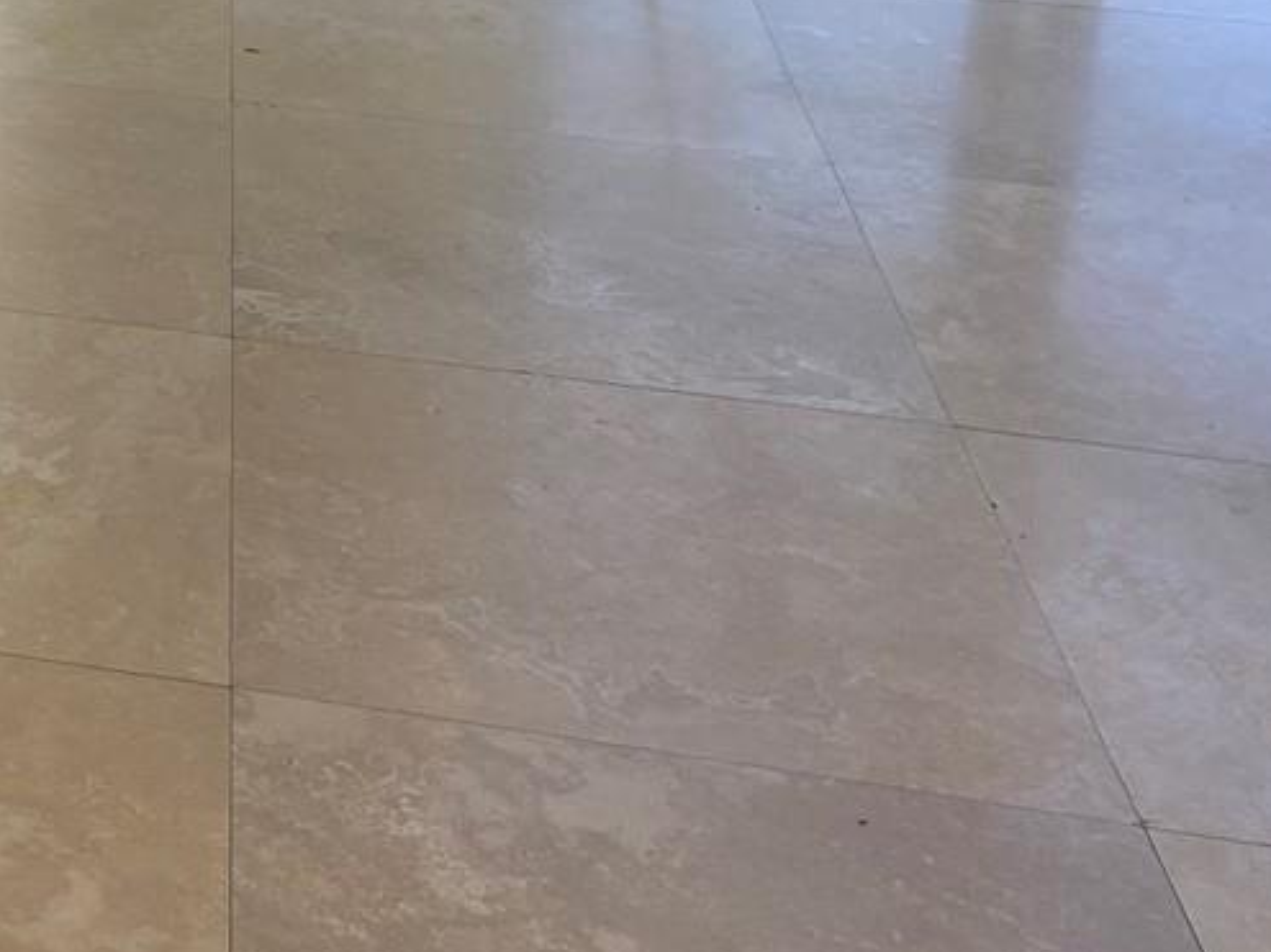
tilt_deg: -11.6
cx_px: -665
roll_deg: -0.5
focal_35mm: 84
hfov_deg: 20.0
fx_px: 3083
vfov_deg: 16.3
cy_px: -405
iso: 32
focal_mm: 4.25
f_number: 1.8
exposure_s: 1/241
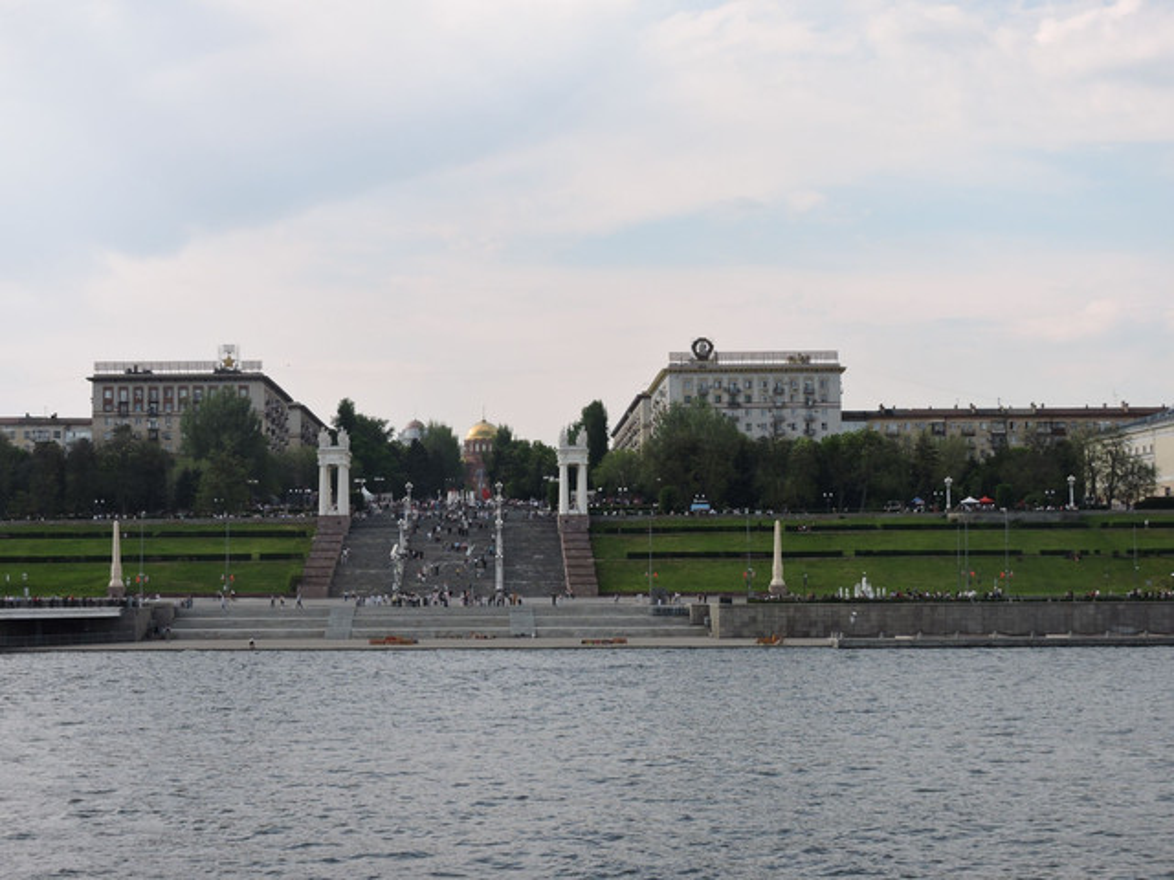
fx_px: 2374
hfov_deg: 27.8
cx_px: 587
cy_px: 440
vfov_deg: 21.0
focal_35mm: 70
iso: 100
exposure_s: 1/640
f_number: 4.5
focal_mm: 12.5
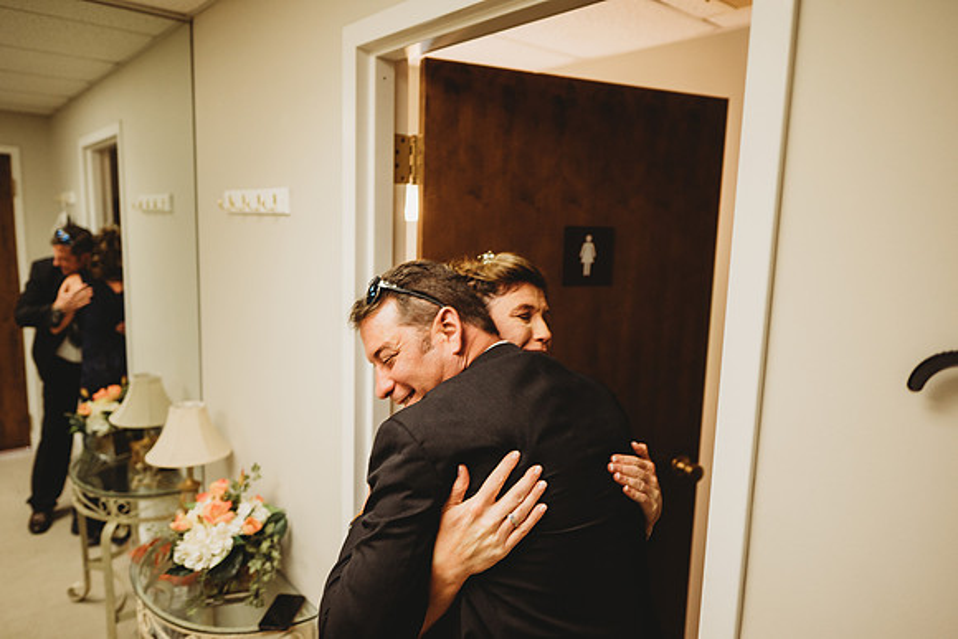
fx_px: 639
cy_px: 320
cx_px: 479
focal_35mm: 24
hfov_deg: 73.7
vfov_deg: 53.2
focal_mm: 24
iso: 800
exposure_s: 1/125
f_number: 2.2
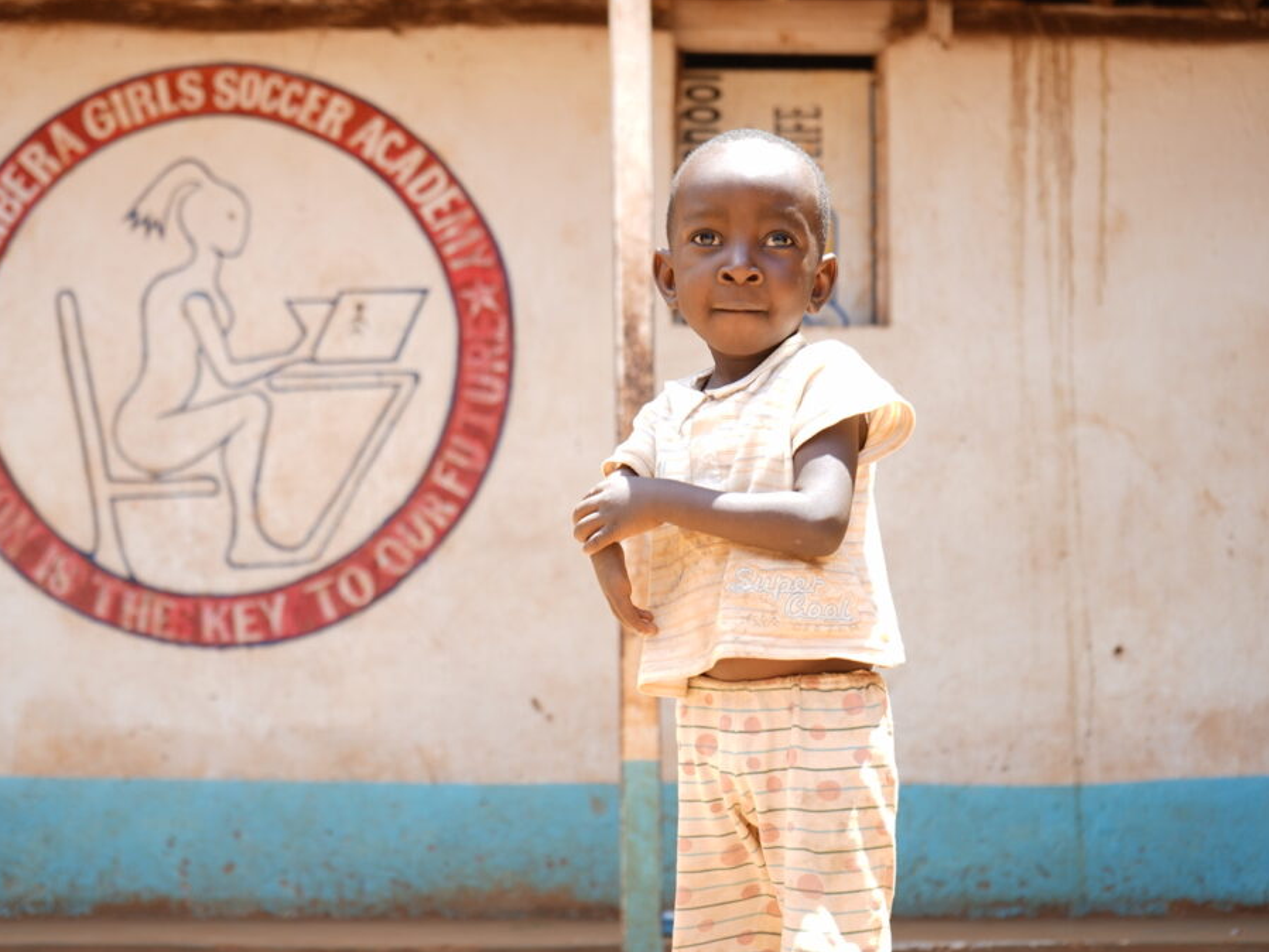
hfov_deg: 28.5
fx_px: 2494
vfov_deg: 21.6
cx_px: 599
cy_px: 477
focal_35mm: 68
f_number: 5.6
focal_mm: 62
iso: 64
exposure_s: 1/60
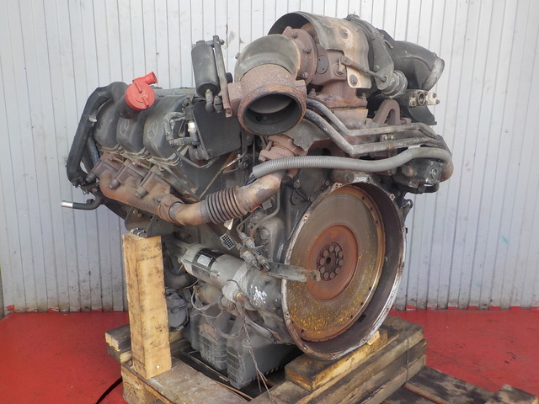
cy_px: 202
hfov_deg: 60.0
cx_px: 270
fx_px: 467
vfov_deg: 46.8
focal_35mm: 30
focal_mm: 4.1
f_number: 3.3
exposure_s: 1/50
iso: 125
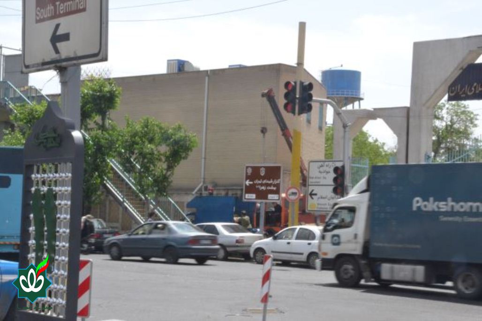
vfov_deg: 18.2
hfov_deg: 27.0
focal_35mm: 75
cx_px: 241
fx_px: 1004
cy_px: 160
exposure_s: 1/50
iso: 800
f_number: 32
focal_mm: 50
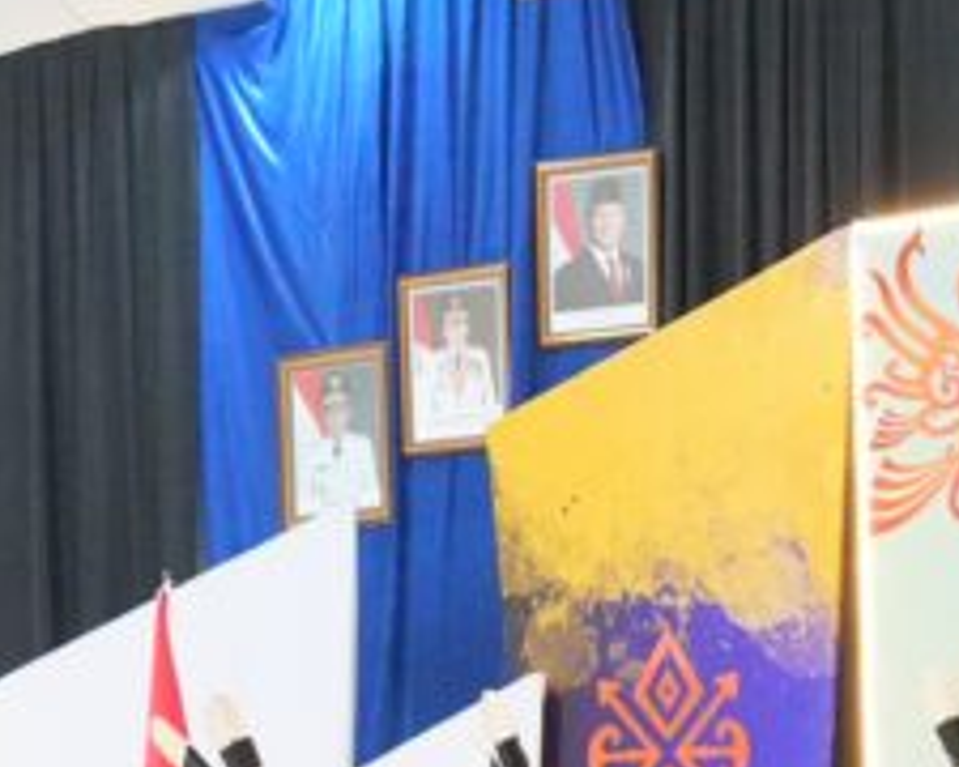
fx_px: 4115
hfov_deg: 13.2
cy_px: 1212
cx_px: 810
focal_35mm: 145
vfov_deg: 10.2
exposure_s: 1/100
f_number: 6.3
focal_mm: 34
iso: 12800
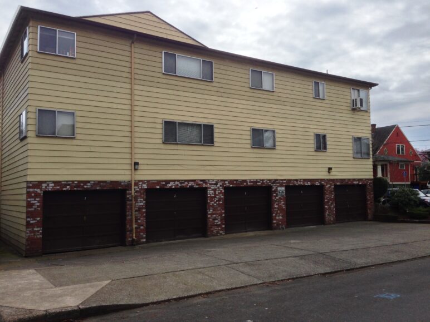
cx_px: 215
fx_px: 410
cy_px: 161
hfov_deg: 55.4
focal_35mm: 33
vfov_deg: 42.9
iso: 50
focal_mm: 4.13
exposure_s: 1/1153
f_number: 2.4
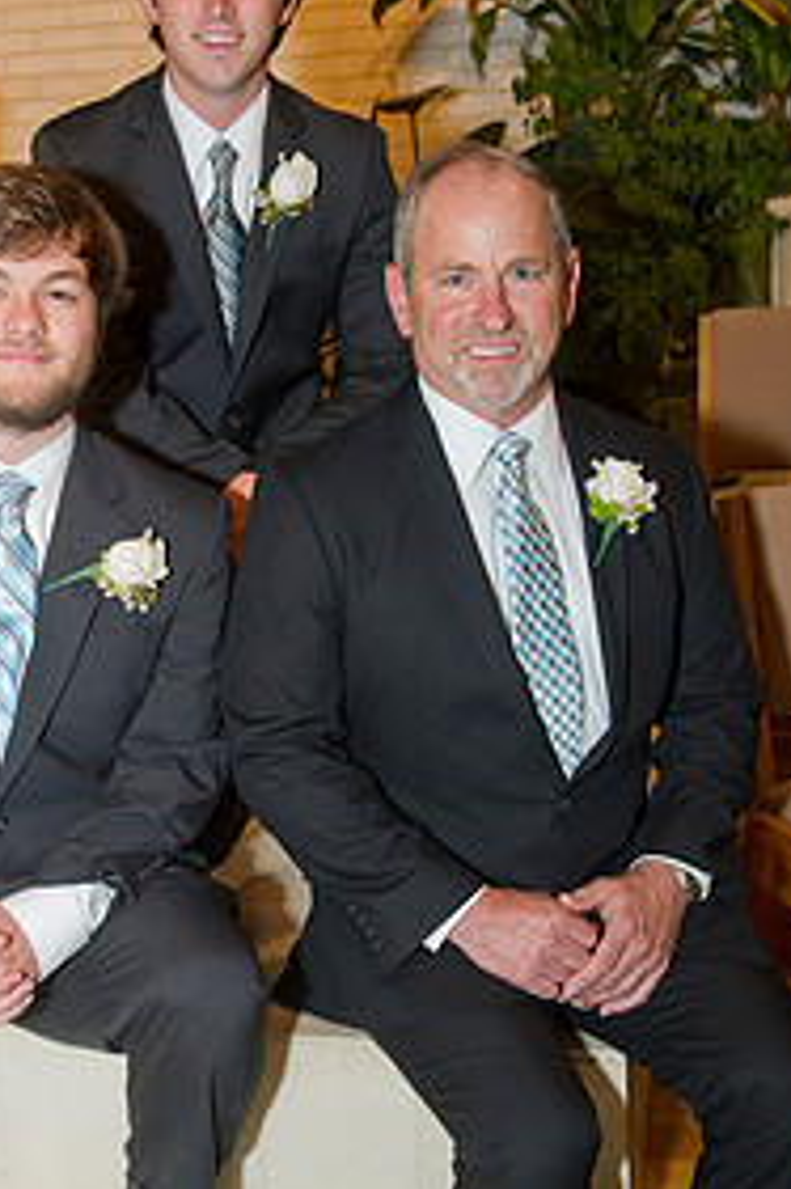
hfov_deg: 24.1
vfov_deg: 35.7
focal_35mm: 56
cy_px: 605
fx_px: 1848
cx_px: 269
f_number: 5.6
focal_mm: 35
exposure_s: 1/100
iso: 1600
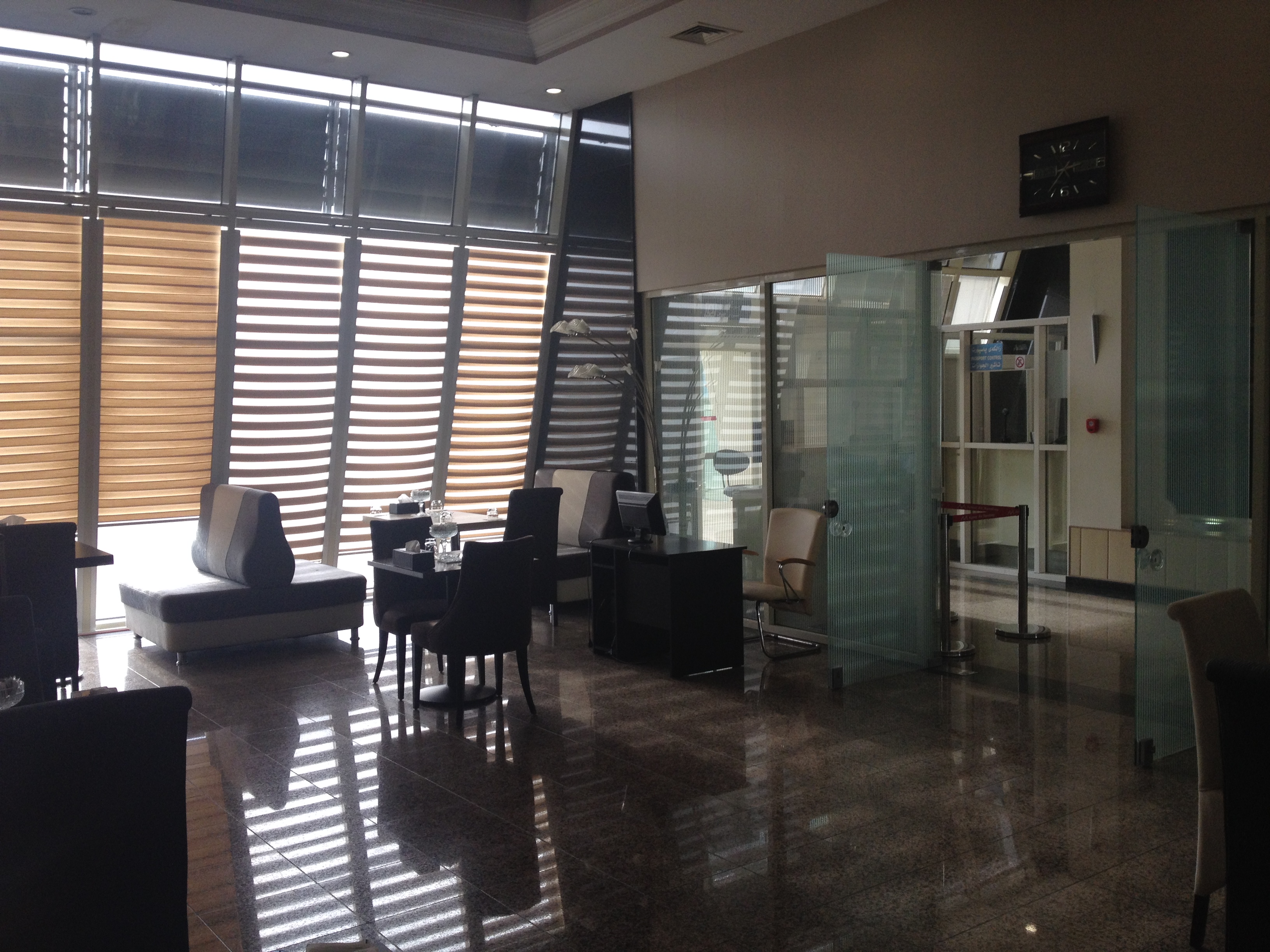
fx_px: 1284
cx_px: 635
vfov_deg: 40.7
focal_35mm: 35
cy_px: 476
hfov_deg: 52.6
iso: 80
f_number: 2.4
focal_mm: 4.28
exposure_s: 1/120
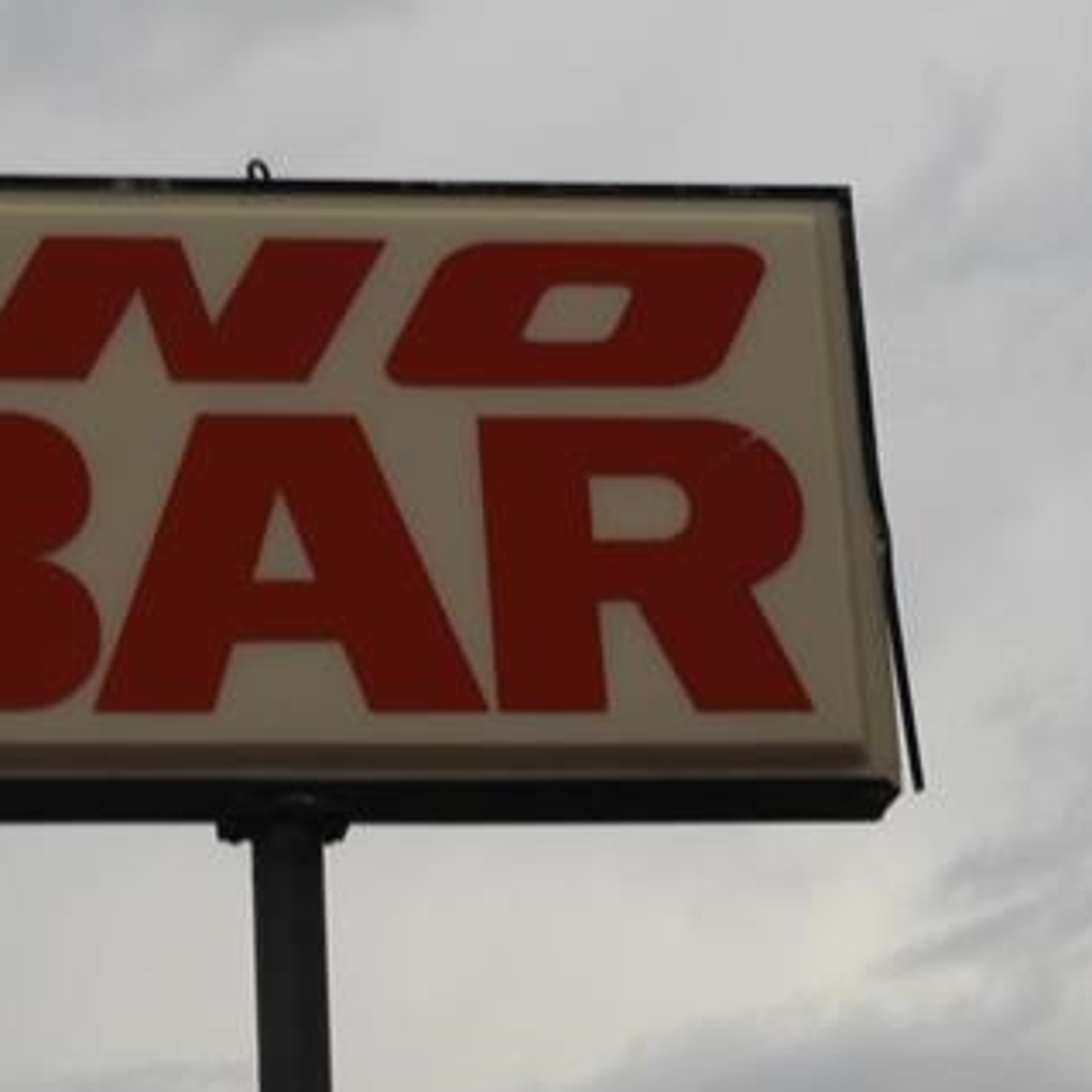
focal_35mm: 142
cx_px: 209
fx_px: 5068
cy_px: 671
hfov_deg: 12.2
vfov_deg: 12.3
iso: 100
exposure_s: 1/80
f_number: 4.5
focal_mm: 14.3
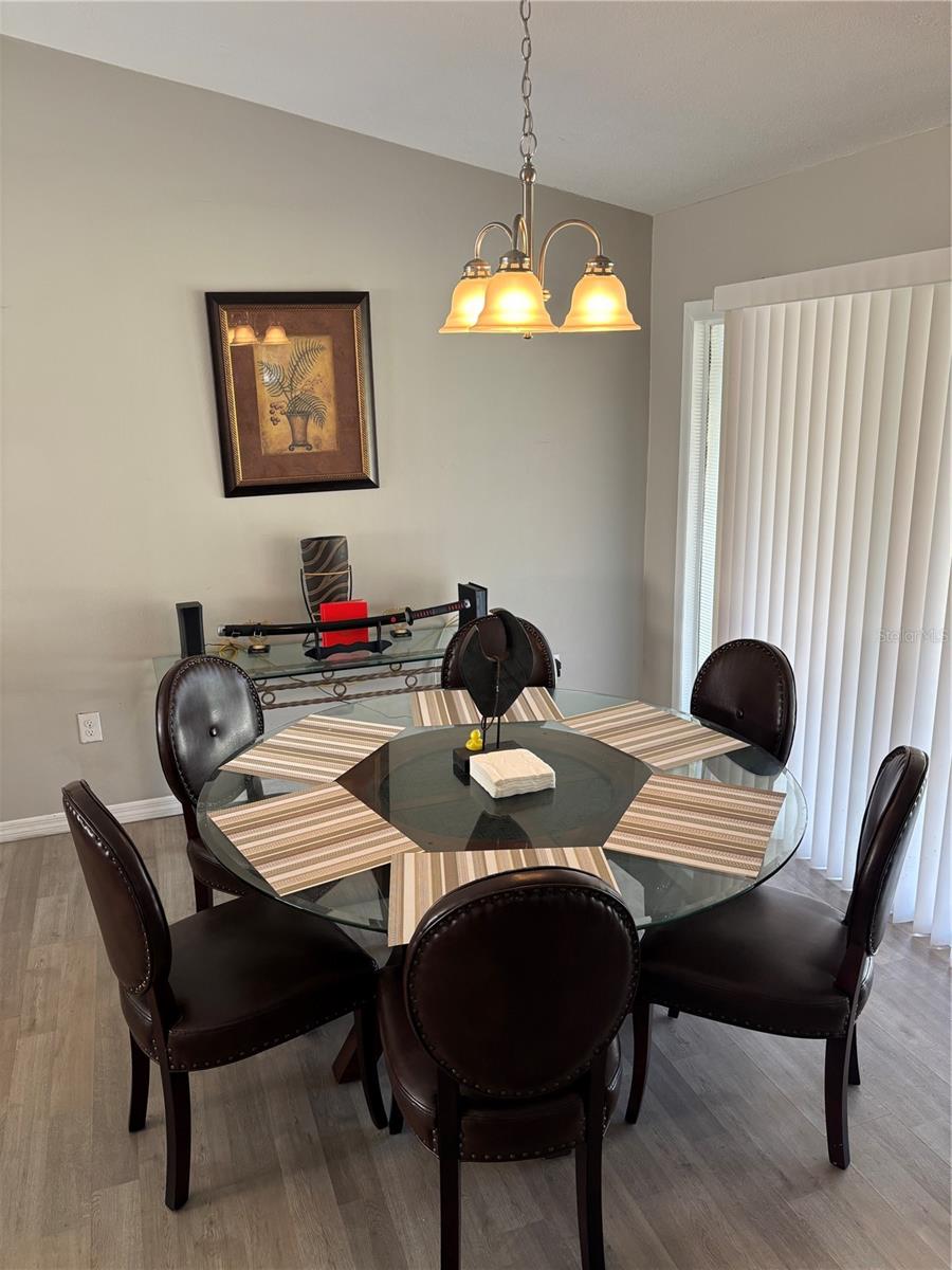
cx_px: 476
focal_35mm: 26
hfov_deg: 53.1
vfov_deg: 67.3
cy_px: 635
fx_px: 953
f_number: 1.6
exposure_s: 1/60
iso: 80
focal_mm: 5.96
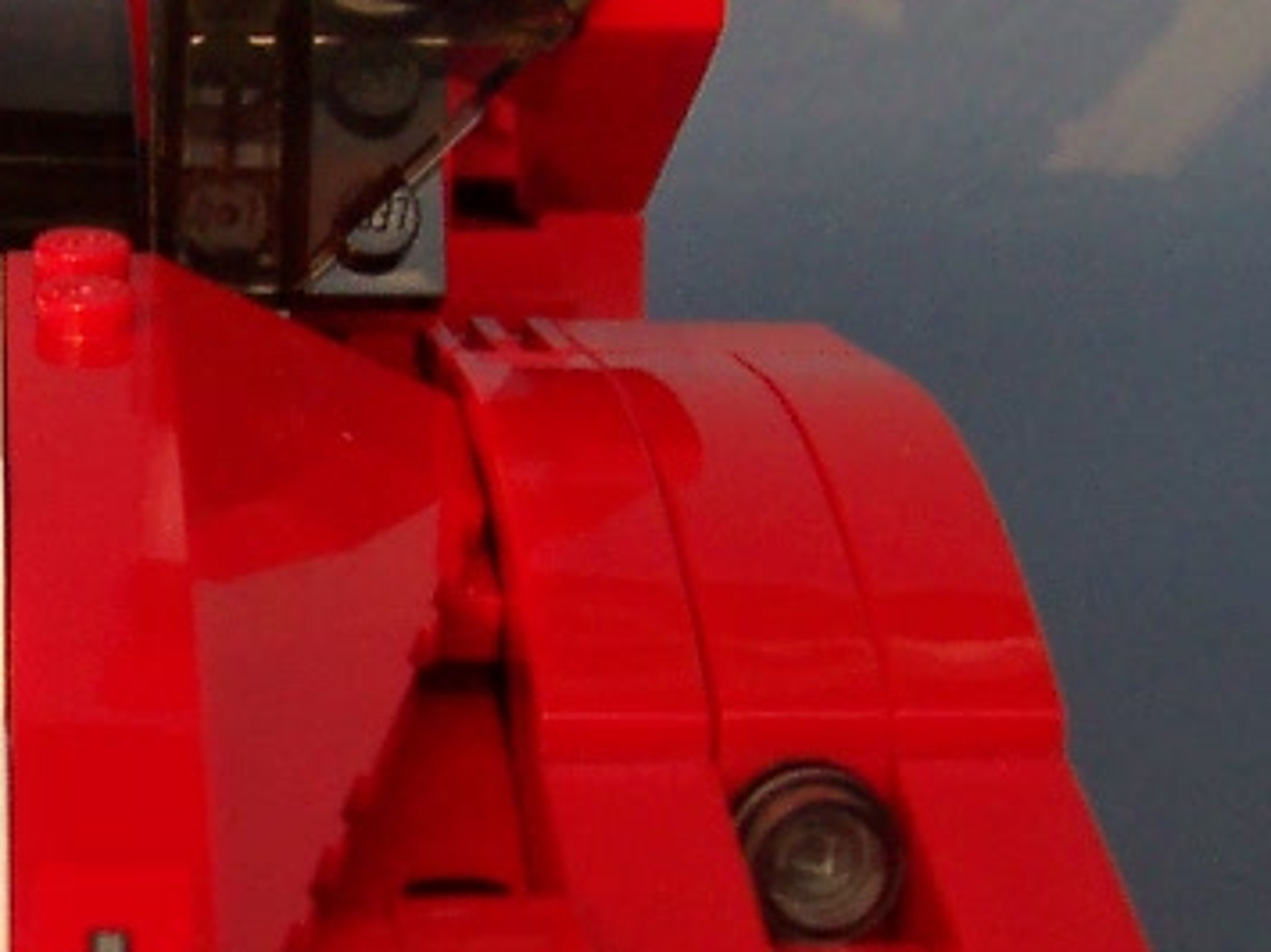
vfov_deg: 11.8
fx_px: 4588
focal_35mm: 125
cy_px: 412
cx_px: -183
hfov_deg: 15.3
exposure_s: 1/90
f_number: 2.8
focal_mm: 5.6
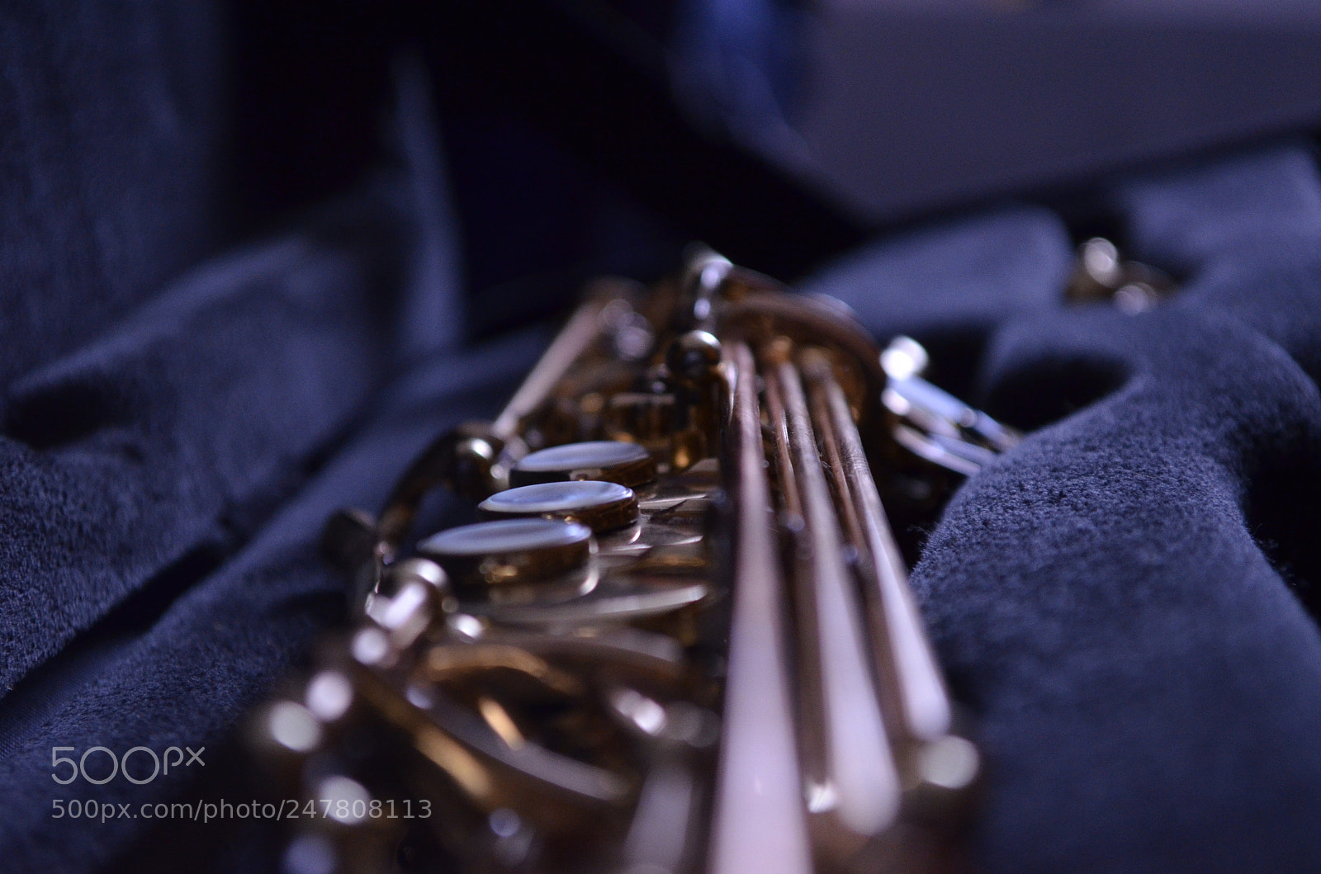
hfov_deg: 24.7
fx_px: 3020
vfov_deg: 16.5
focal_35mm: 82
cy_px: 437
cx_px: 660
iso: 1250
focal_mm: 55
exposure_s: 1/80
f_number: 5.6
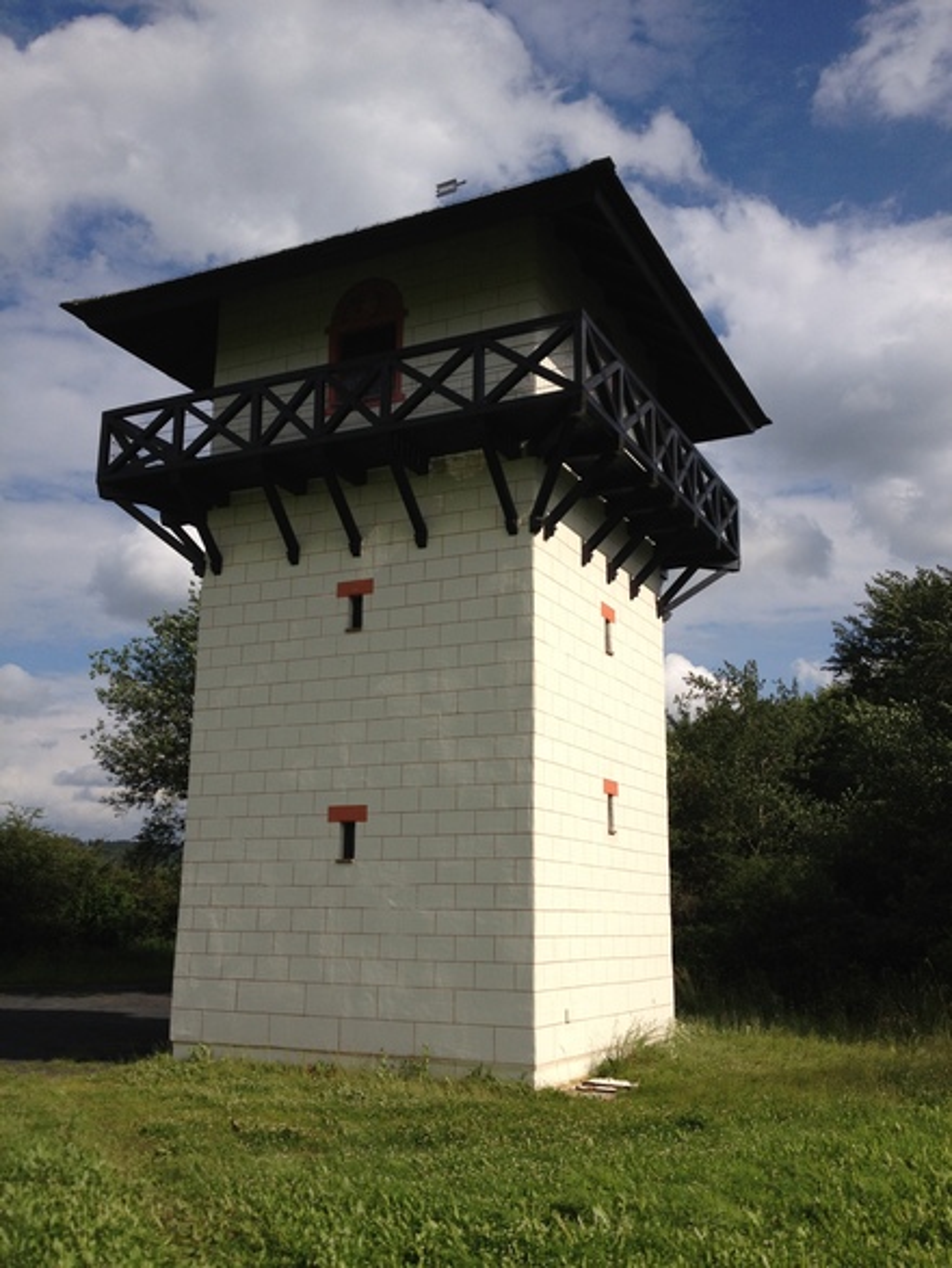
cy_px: 634
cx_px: 476
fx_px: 1282
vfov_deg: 52.6
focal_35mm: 35
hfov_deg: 40.7
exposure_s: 1/3067
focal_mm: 4.28
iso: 64
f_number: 2.4
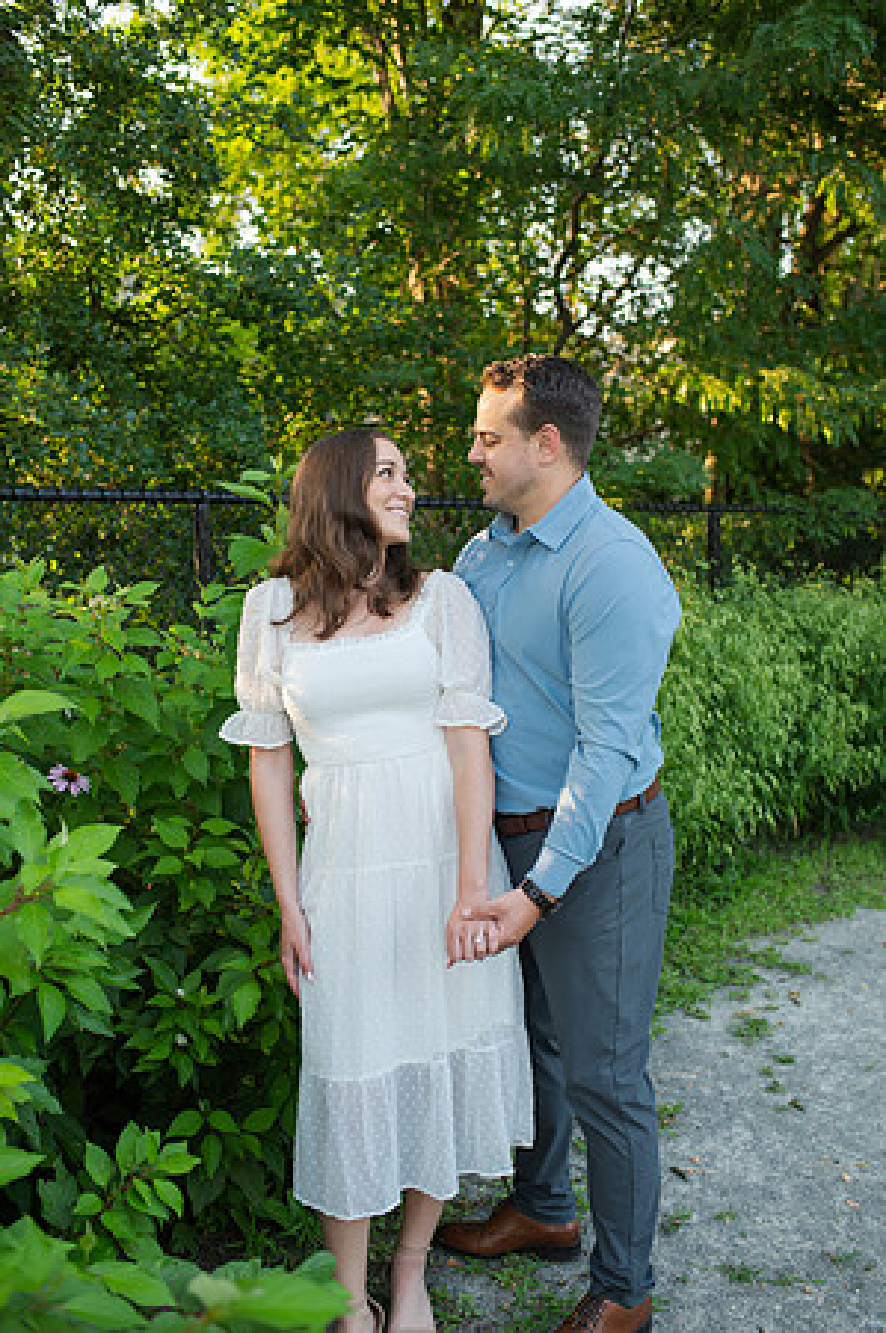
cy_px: 666
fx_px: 1295
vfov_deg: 54.5
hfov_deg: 37.8
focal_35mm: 35
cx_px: 443
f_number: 3.2
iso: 280
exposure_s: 1/320
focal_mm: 35
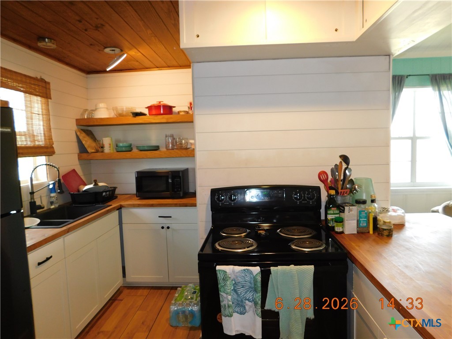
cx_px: 226
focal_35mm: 23
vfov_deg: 58.9
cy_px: 170
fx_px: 300
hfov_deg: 73.9
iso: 200
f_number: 3
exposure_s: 1/30
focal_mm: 4
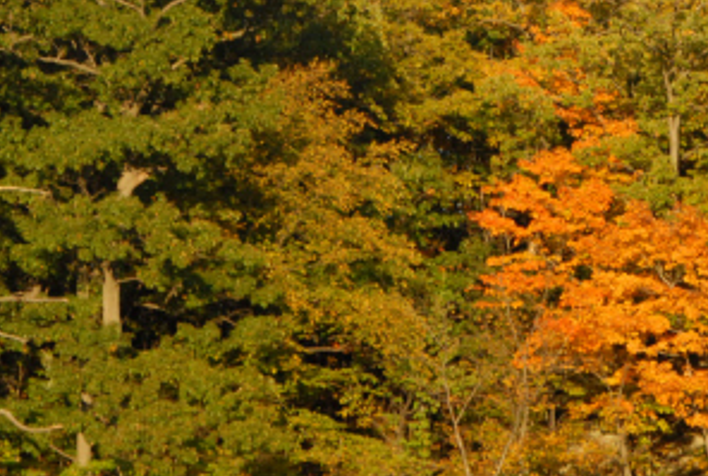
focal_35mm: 251
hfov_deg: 8.2
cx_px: 301
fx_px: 4949
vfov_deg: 5.5
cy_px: 55
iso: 800
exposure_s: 1/500
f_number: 11
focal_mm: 62
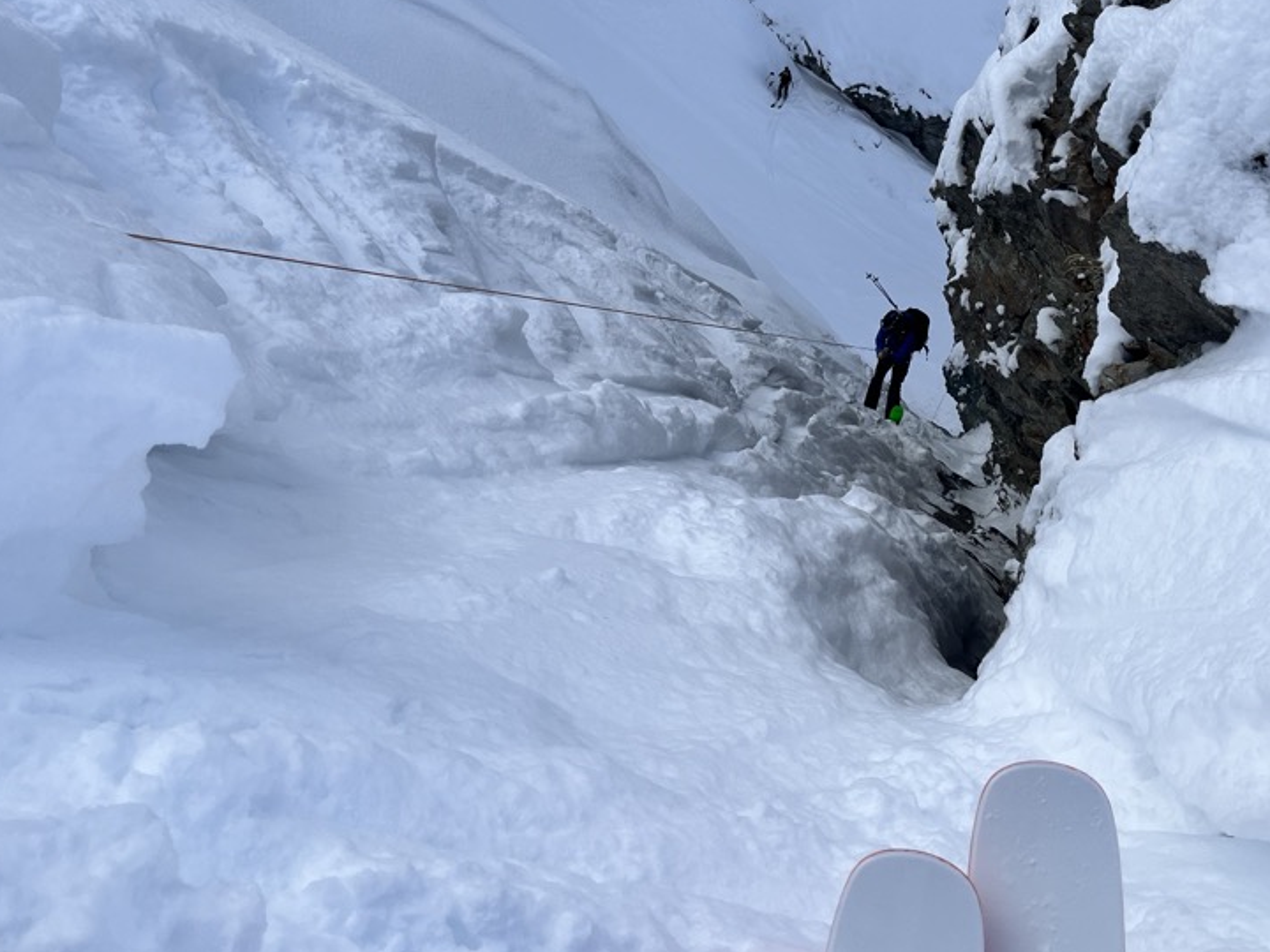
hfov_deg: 49.9
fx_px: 1357
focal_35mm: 37
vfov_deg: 38.2
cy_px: 314
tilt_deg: -51.9
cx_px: 737
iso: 50
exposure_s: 1/4651
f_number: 1.6
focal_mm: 5.1
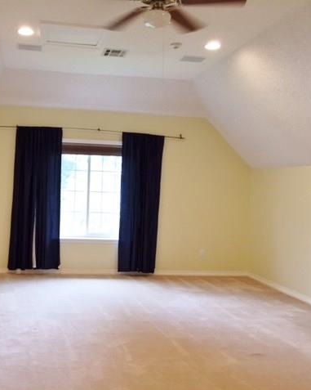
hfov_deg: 38.6
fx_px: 438
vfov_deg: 48.0
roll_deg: -2.4
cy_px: 195
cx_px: 97
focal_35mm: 38
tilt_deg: -0.7
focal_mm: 4.15
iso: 64
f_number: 2.2
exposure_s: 1/30
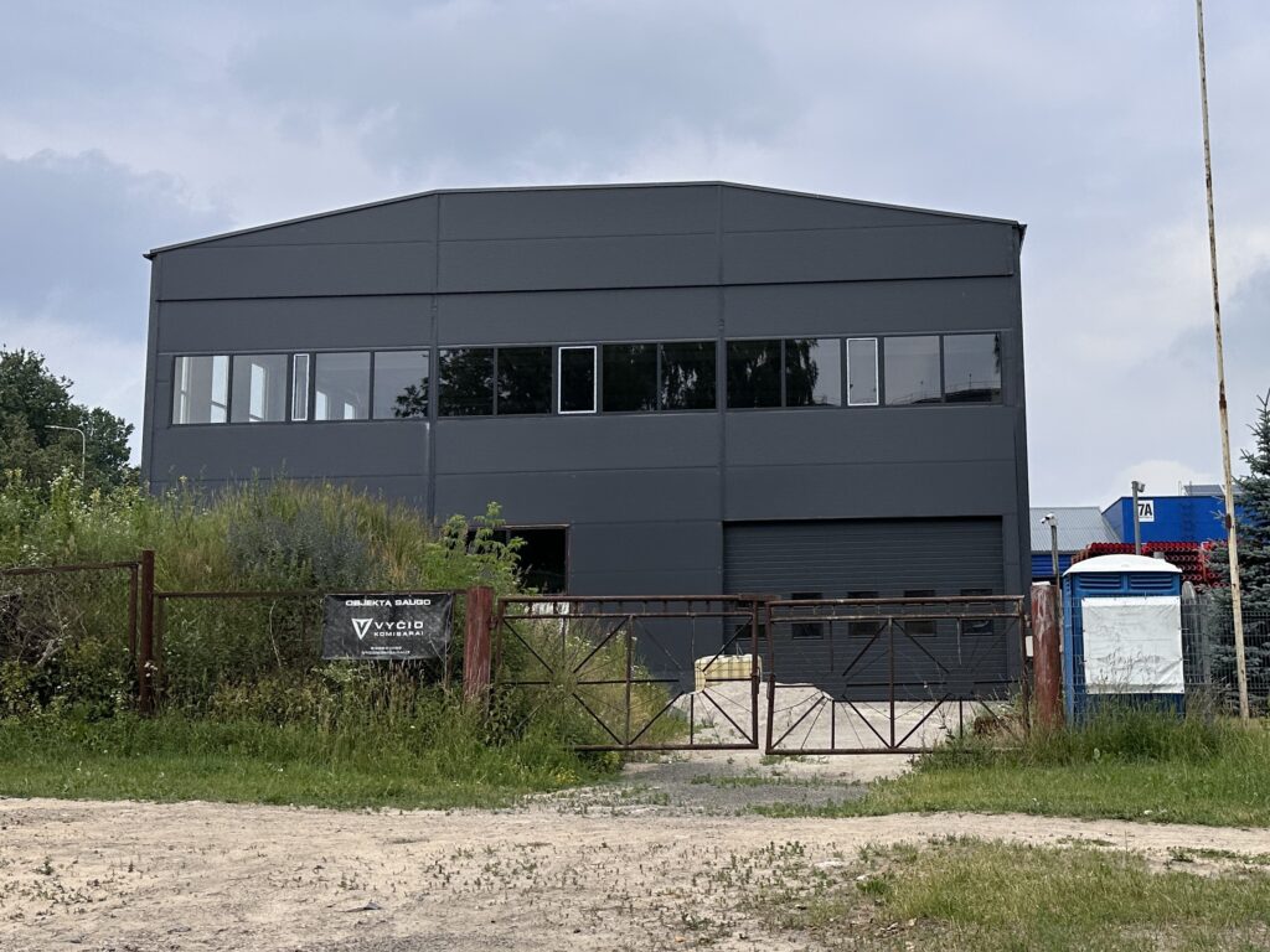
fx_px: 881
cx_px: 635
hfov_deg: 71.6
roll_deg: +2.2
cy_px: 476
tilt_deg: +9.5
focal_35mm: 24
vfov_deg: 56.8
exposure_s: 1/6623
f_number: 1.78
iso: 80
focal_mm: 6.86
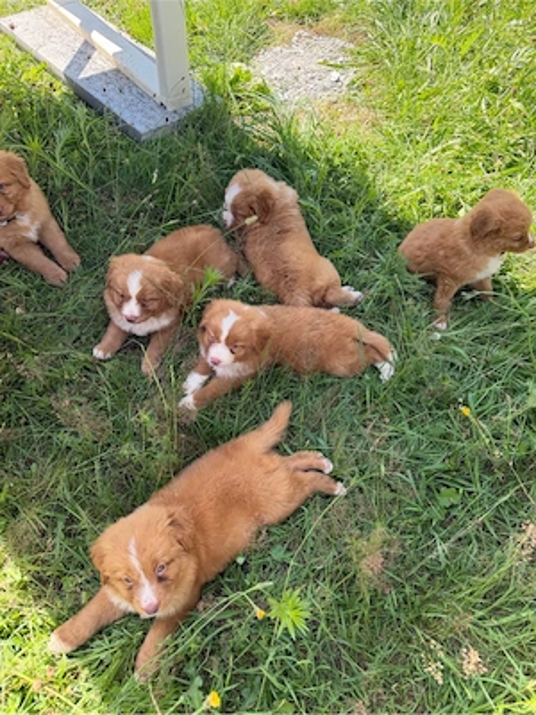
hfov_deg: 56.8
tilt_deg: -55.0
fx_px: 495
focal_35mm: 24
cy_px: 358
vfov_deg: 71.6
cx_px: 268
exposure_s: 1/702
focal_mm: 6.76
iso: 100
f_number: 1.78
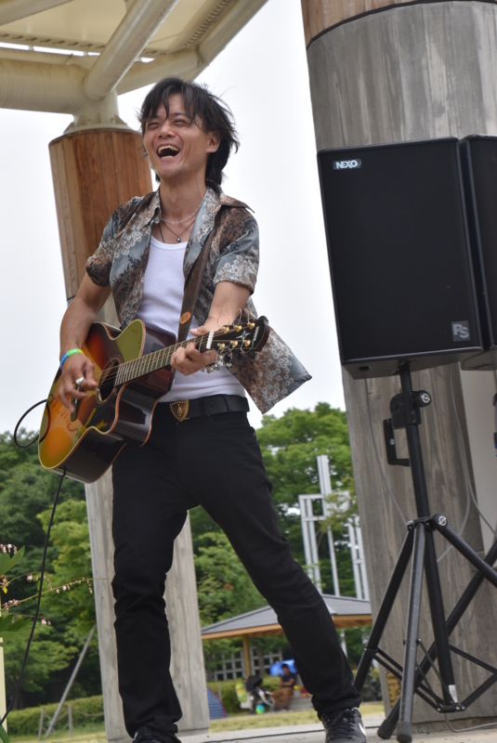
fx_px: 2170
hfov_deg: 13.1
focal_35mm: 105
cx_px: 248
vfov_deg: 19.4
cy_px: 372
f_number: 9
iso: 200
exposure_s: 1/320
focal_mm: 70
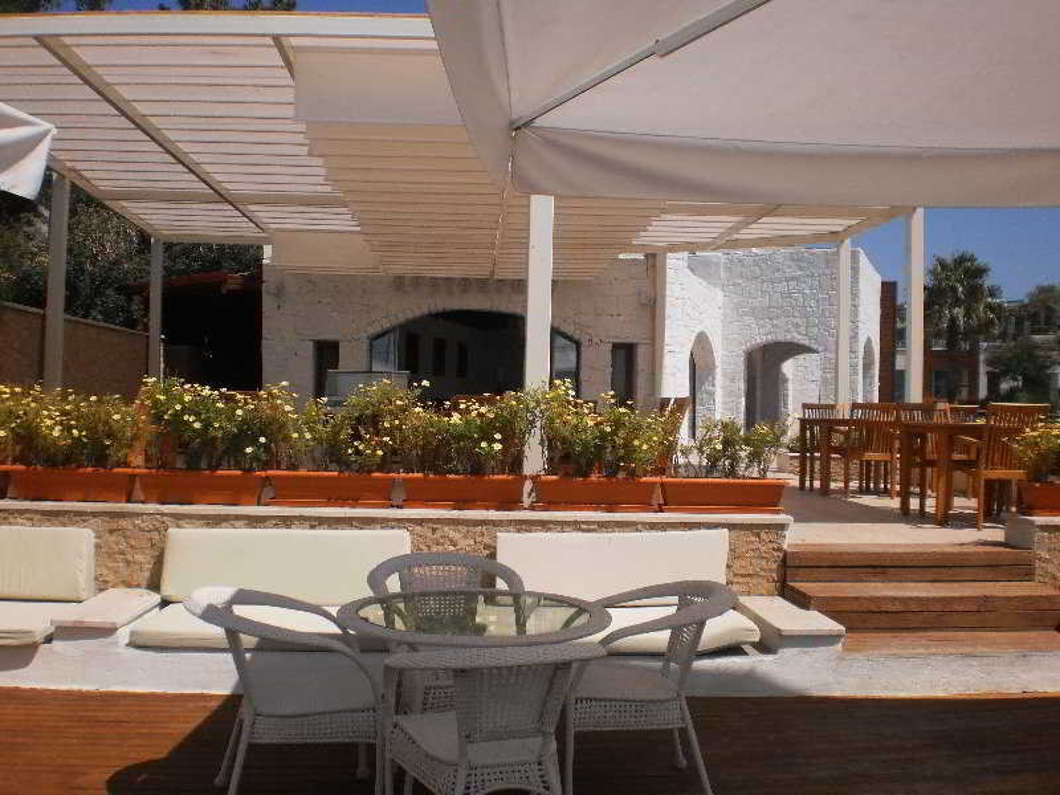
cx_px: 530
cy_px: 398
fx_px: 1102
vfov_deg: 39.7
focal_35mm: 36
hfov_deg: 51.4
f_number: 4.6
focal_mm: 6.3
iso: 100
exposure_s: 1/1600
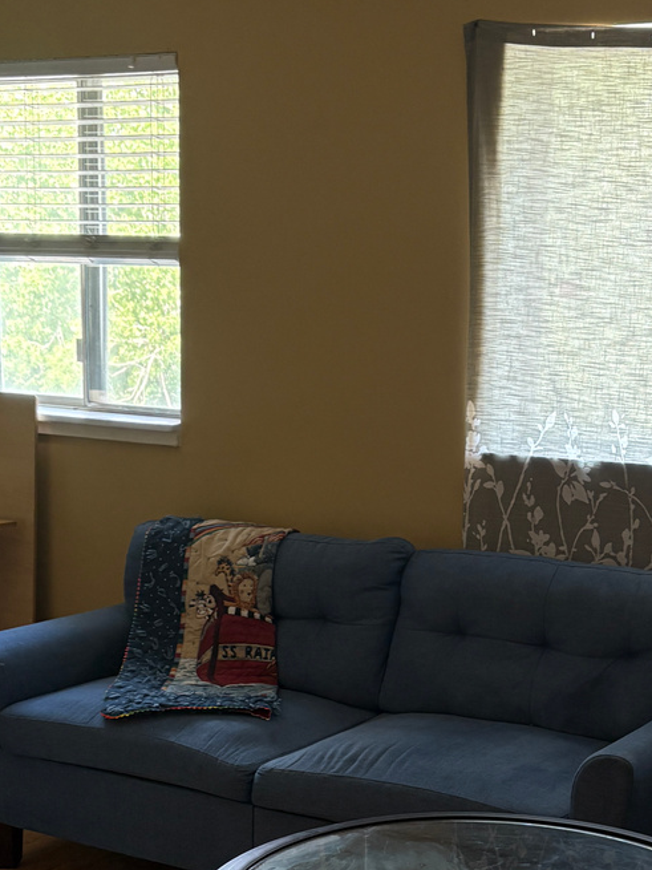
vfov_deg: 31.0
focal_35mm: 61
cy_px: 681
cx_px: 453
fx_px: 1532
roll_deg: -2.3
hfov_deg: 23.9
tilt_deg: -12.9
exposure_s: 1/62
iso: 125
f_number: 1.6
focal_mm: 5.96
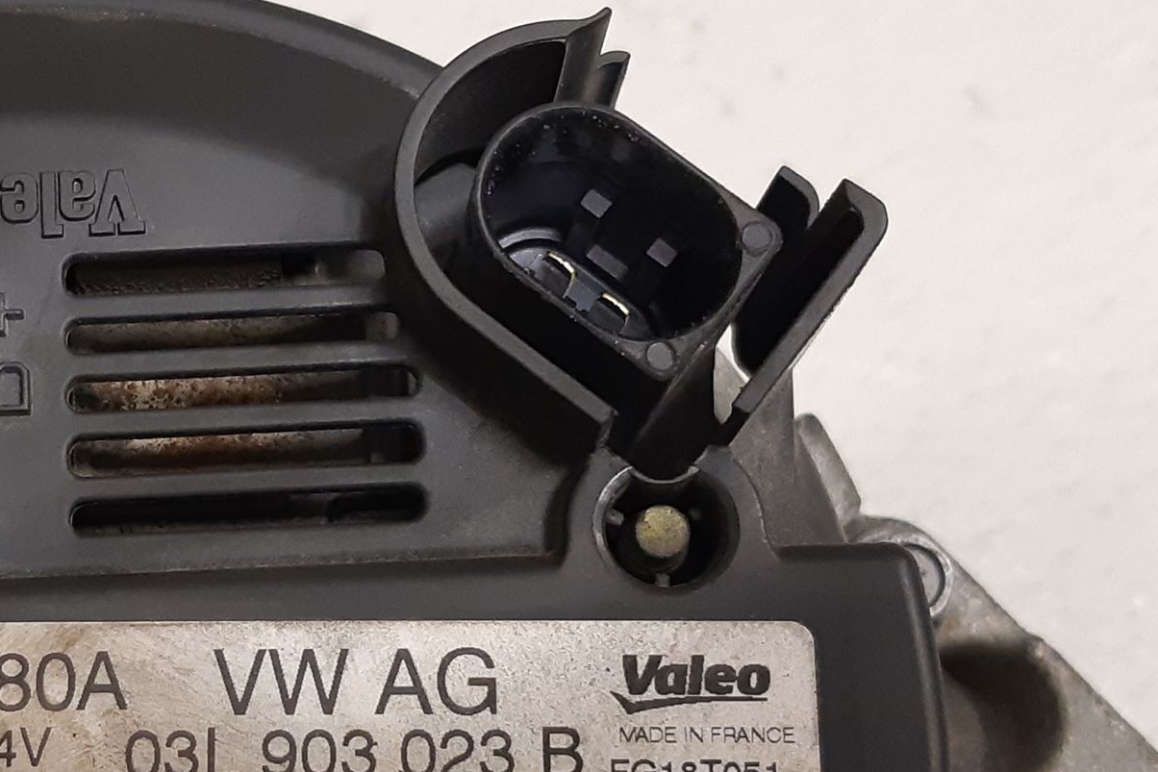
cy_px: 525
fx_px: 1480
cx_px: 280
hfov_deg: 41.4
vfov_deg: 29.0
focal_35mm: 46
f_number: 1.7
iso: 200
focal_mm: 3.93
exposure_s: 1/50
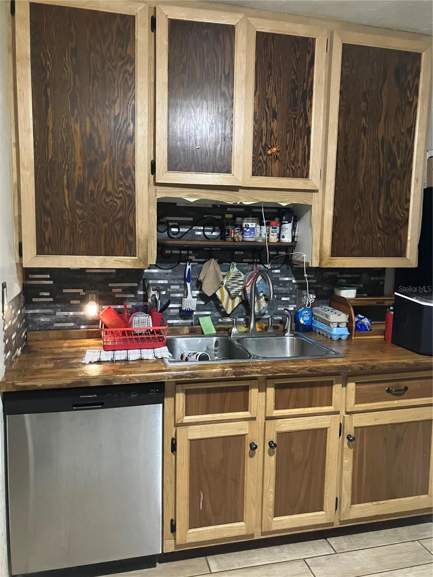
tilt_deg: -7.7
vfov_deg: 63.4
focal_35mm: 28
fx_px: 467
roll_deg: -2.7
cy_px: 288
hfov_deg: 49.7
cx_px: 216
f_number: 1.8
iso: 640
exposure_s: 1/30
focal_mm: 3.99
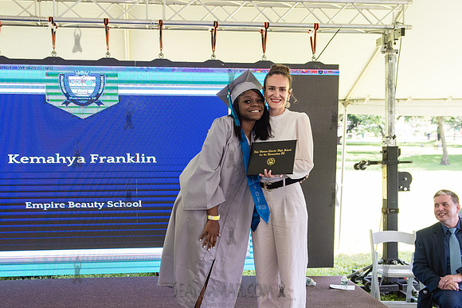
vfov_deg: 28.5
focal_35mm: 47
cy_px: 194
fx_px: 605
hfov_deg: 41.8
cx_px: 212
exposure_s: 1/800
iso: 2500
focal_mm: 34
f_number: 4
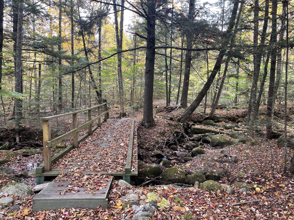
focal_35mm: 26
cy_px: 110
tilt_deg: -6.7
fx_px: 221
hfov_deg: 67.3
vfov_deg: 53.1
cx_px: 147
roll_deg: -1.2
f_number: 1.6
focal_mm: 5.1
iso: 125
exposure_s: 1/105
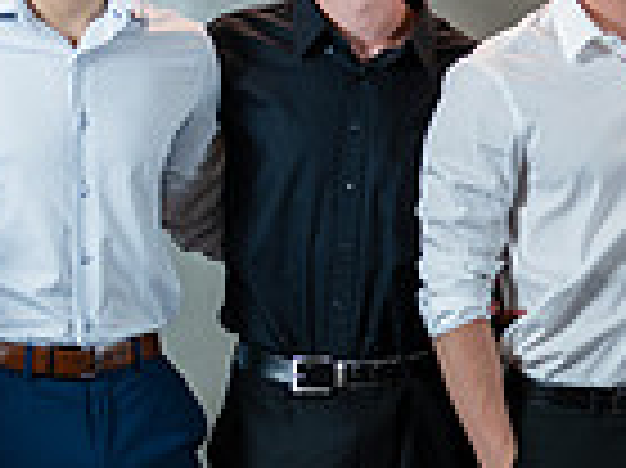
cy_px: 493
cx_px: 734
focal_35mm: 201
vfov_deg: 7.3
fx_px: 3632
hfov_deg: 9.7
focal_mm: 50
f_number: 1.2
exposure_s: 1/320
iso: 500
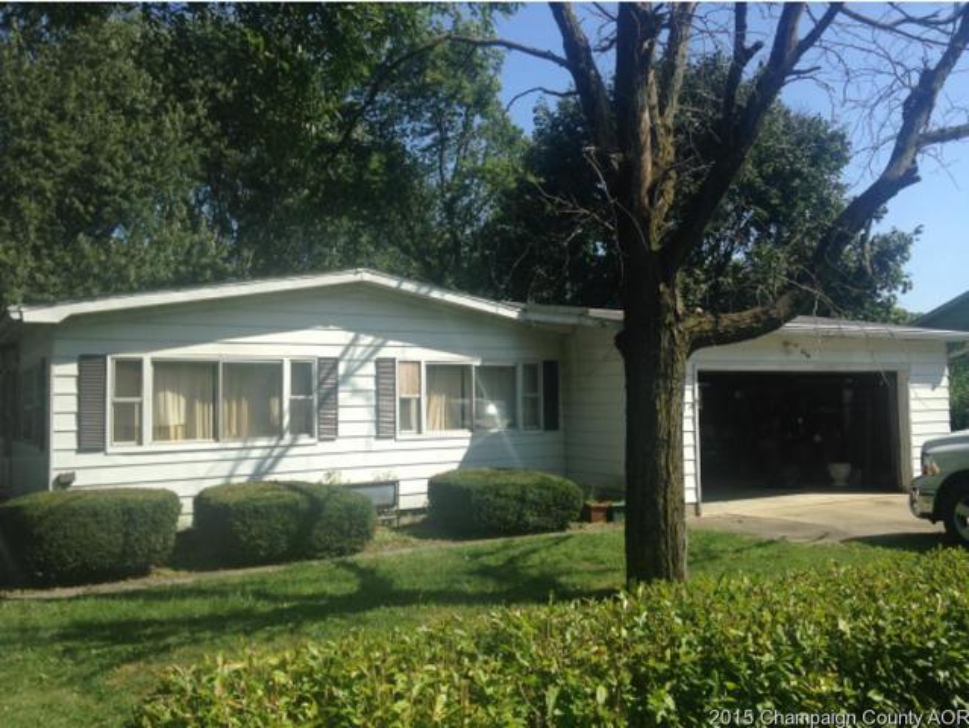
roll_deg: +0.5
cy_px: 364
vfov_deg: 43.0
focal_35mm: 33
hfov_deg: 55.3
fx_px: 924
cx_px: 484
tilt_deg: +1.6
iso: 50
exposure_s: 1/1261
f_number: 2.4
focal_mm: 4.12
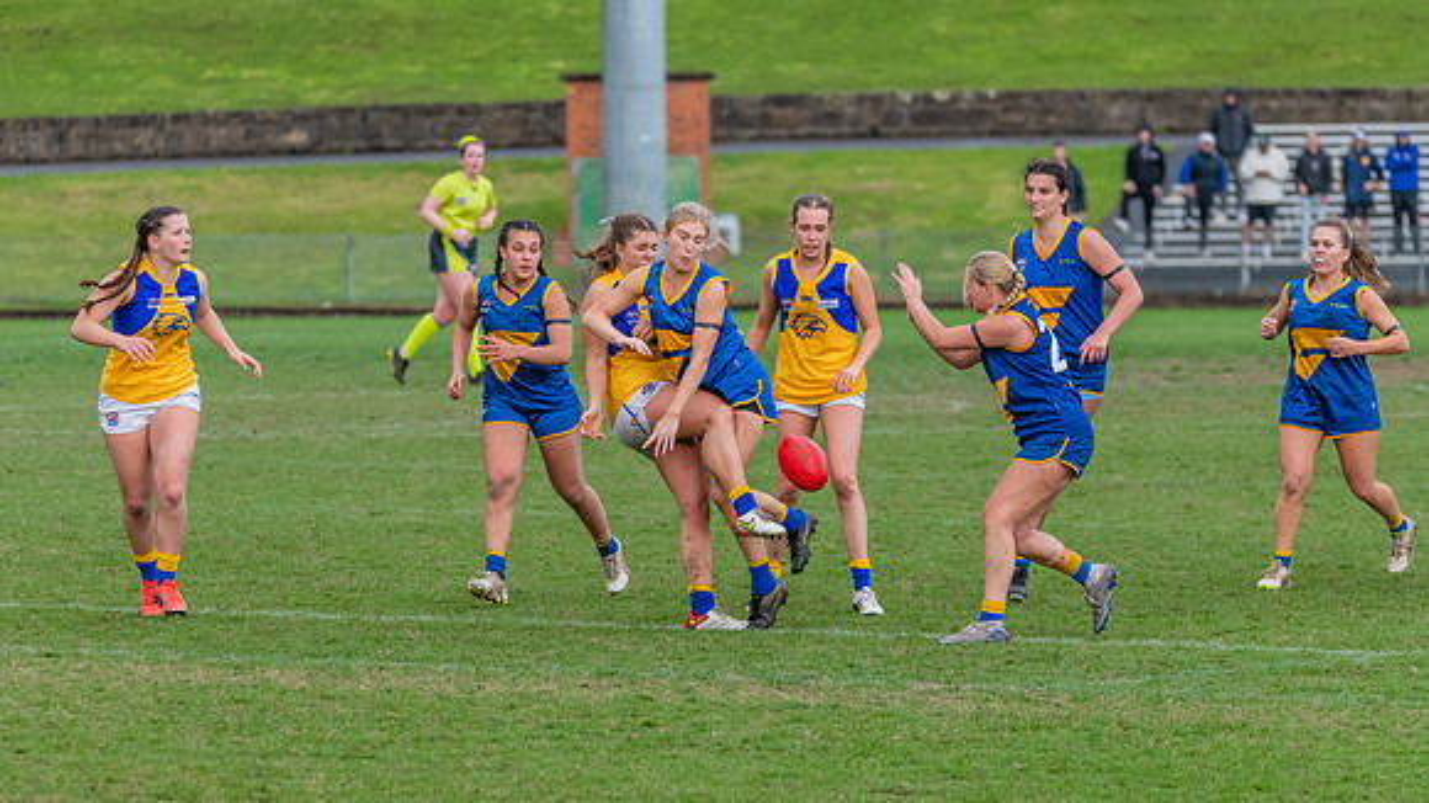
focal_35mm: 283
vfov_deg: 4.3
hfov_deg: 7.6
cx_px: 695
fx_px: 10721
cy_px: 474
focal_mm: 260
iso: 1400
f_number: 5.6
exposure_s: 1/1250
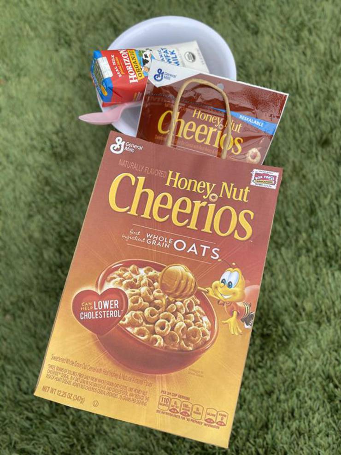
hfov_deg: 53.1
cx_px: 170
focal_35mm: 26
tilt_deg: -81.5
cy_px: 228
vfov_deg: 67.3
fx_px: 342
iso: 32
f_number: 1.8
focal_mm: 4.25
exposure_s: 1/686
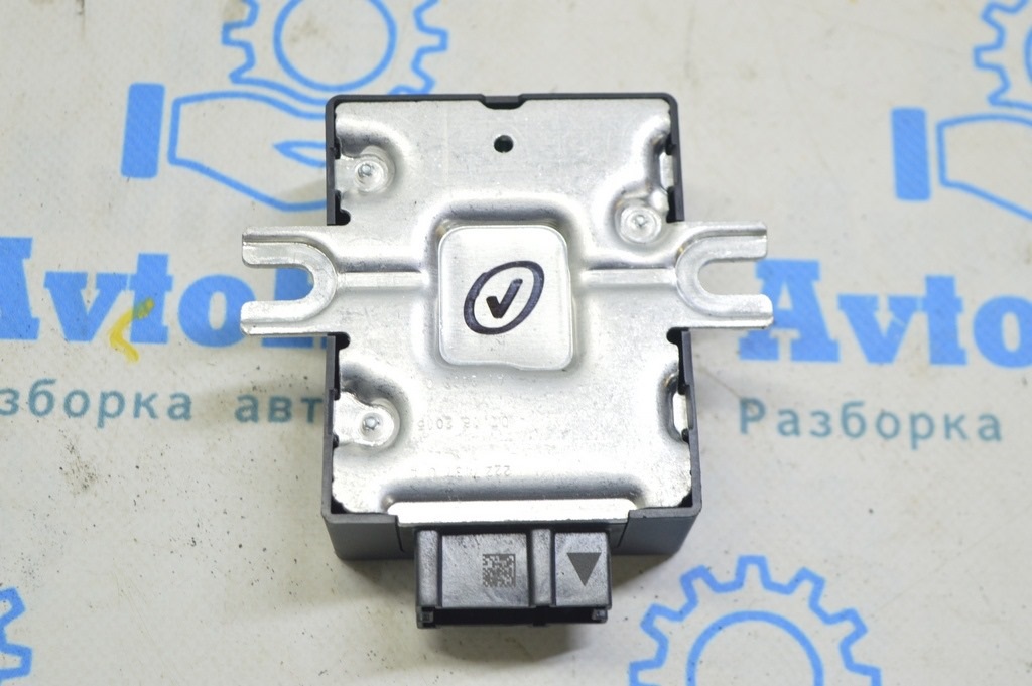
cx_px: 516
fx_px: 1976
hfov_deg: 29.3
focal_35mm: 69
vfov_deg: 19.7
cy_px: 343
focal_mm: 46
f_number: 5.6
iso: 400
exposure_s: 1/20
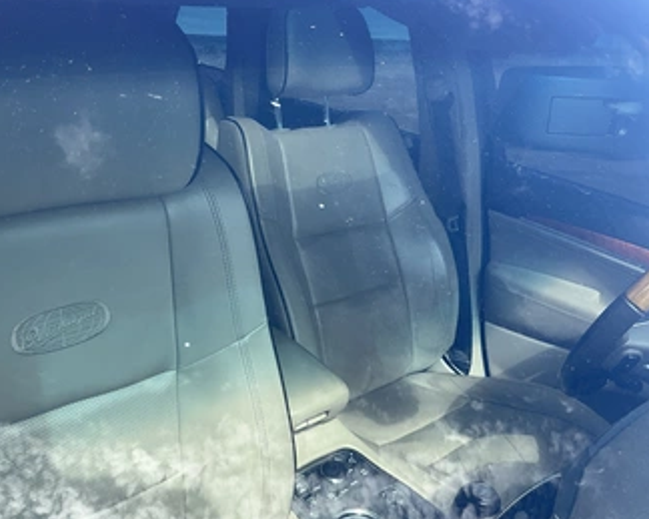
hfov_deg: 51.5
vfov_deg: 42.1
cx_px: 300
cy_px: 222
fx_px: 672
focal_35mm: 35
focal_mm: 3
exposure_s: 1/391
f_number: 1.8
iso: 25
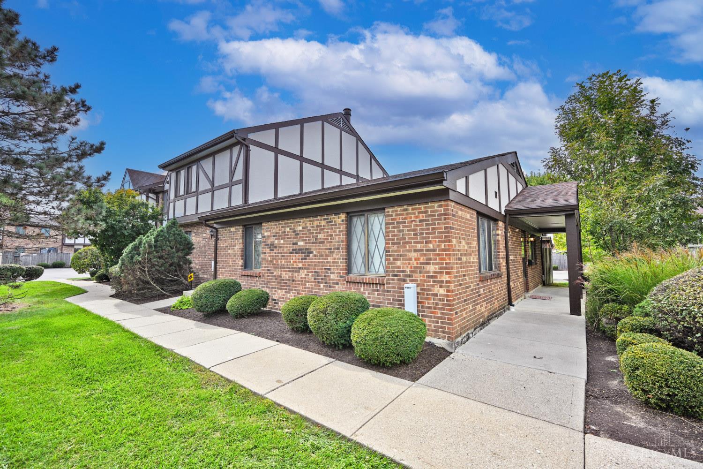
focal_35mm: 16
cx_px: 352
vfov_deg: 75.5
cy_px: 234
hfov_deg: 98.5
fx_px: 303
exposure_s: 1/320
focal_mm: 15.5
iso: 100
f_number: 6.3
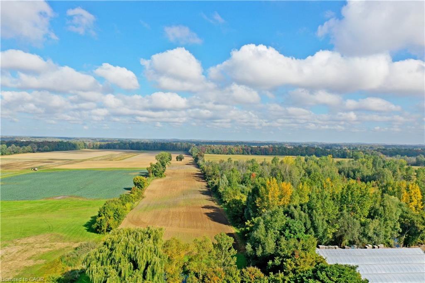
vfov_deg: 46.4
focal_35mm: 28
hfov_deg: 65.5
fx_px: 330
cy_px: 142
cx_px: 212
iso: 100
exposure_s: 1/1600
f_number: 3.2
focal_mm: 10.26
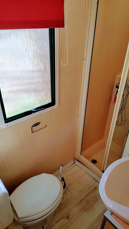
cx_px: 65
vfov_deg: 71.9
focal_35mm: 26
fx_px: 158
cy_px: 115
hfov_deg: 44.4
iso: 117
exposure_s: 1/120
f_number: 1.8
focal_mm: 5.56
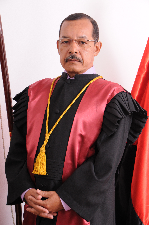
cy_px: 112
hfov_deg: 19.7
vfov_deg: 29.3
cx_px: 74
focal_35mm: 69
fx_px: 429
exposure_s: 1/60
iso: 400
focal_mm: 46
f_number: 7.1
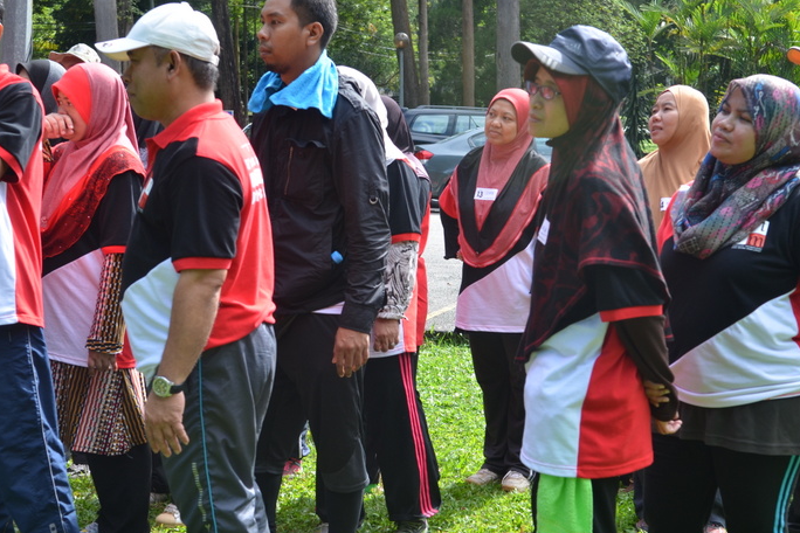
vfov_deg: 24.2
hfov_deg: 35.6
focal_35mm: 56
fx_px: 1244
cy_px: 299
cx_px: 415
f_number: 5
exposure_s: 1/250
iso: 250
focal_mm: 32
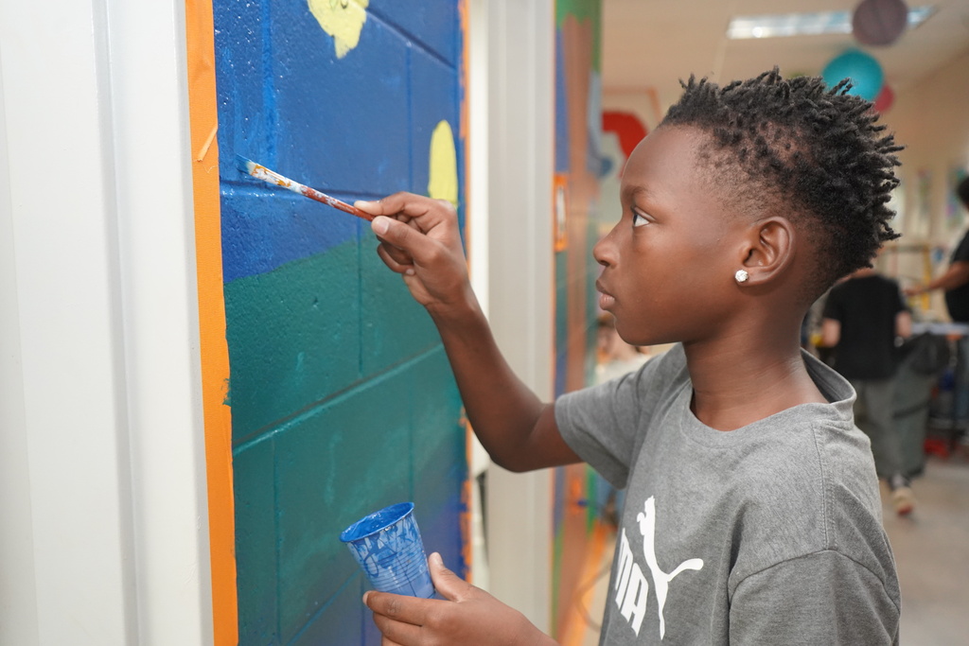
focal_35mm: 32
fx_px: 861
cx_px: 484
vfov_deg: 41.1
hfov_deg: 58.7
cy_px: 323
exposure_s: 1/160
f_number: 4
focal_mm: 32
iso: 4000
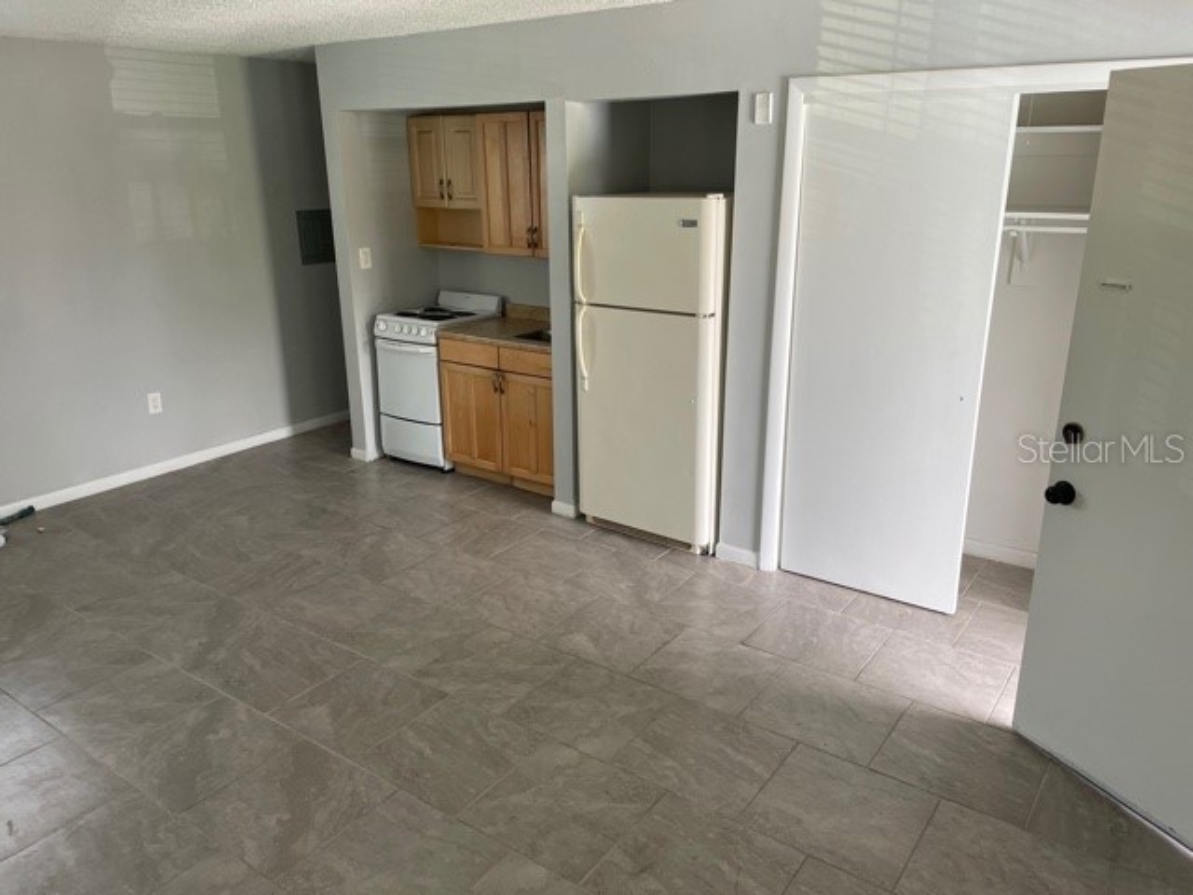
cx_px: 596
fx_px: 896
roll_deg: +0.6
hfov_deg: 67.3
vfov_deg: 53.1
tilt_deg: -18.3
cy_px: 448
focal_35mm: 26
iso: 64
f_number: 1.6
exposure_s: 1/121
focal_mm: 4.2
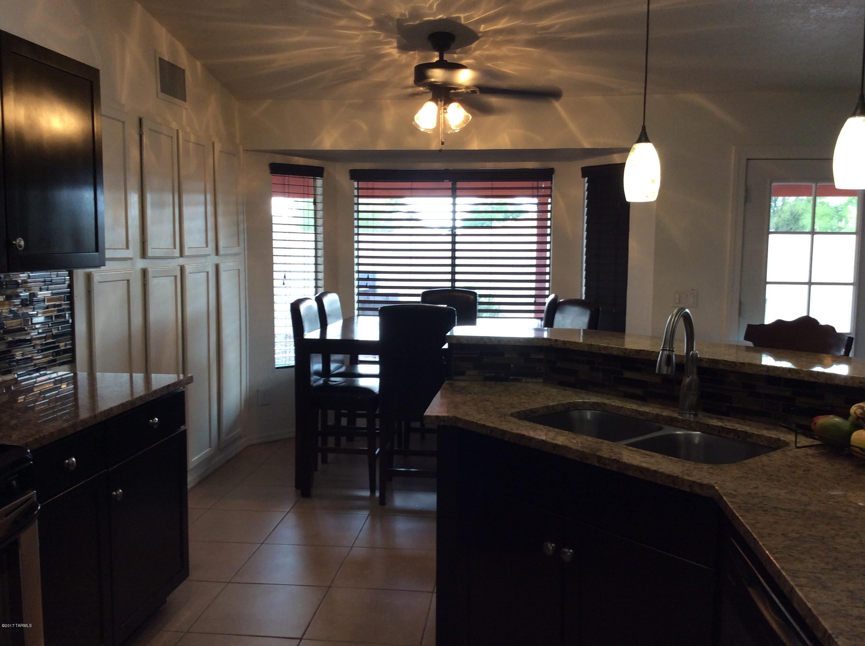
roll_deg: +0.6
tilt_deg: -6.6
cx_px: 432
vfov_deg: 44.1
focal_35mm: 32
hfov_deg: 56.9
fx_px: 798
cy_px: 323
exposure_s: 1/24
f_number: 2.4
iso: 40
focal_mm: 3.3
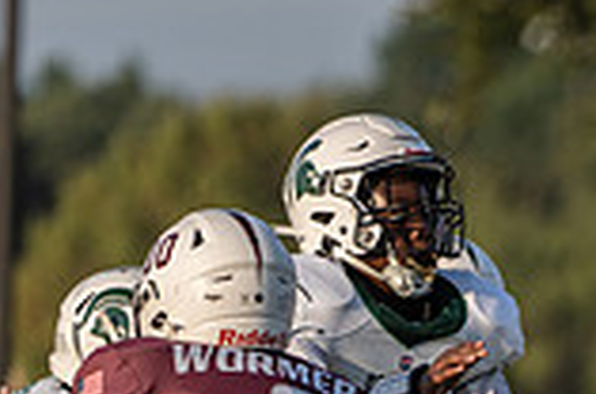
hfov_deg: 1.4
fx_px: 24485
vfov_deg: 0.9
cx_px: 881
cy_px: 578
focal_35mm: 1482
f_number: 5.6
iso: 400
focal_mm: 400
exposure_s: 1/1600
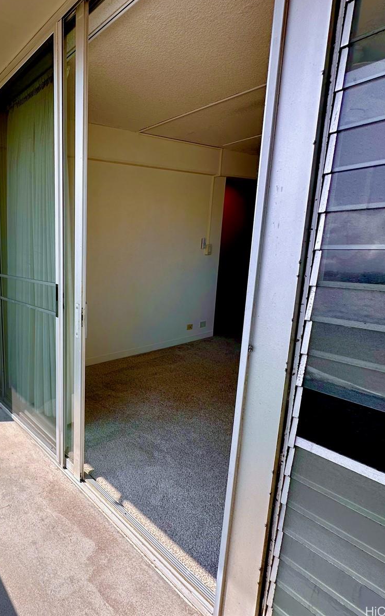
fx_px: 336
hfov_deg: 51.4
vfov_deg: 85.1
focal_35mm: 20
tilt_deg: -10.0
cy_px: 305
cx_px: 27
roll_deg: +1.1
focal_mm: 2.22
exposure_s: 1/553
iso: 40
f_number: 2.2
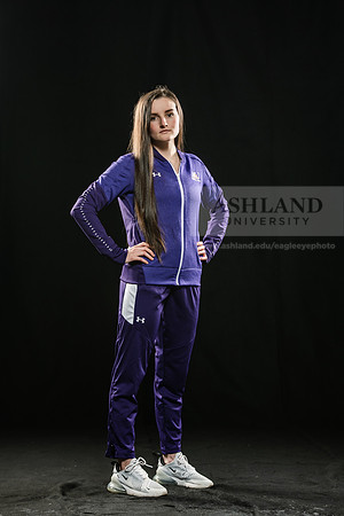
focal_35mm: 95
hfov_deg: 14.4
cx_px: 172
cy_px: 258
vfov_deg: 21.5
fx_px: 1362
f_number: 5.6
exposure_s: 1/200
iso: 400
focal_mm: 95
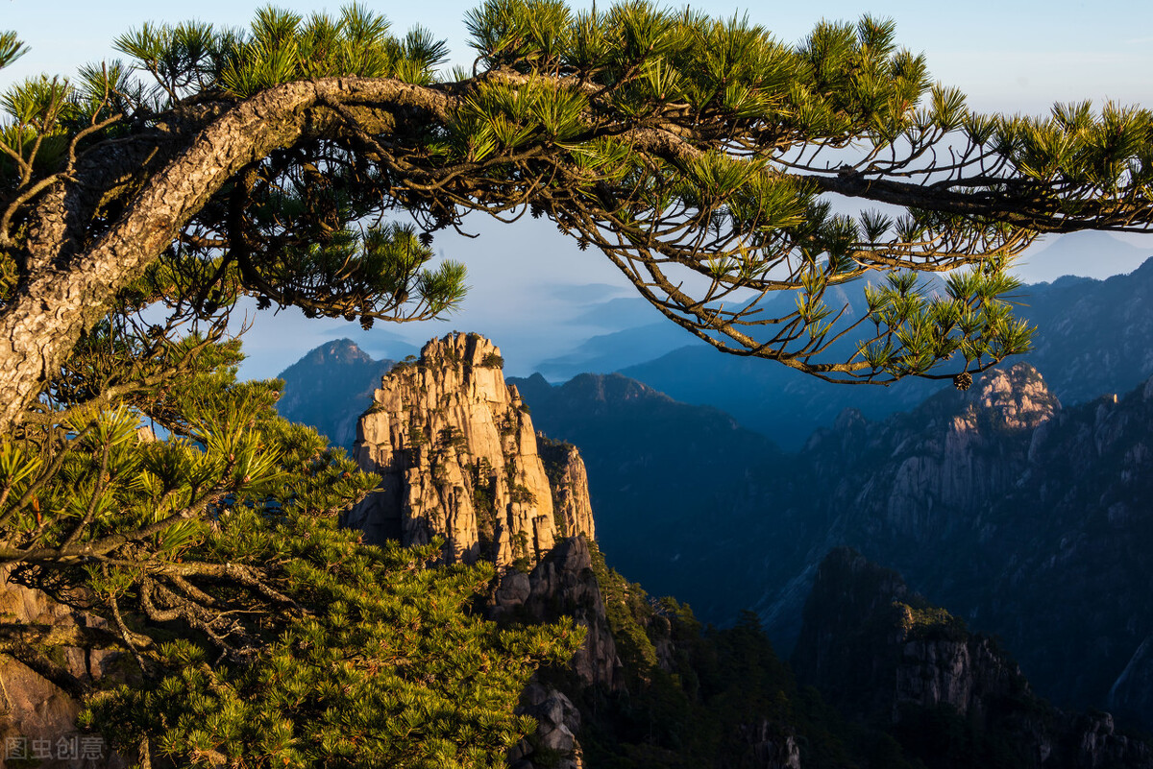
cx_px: 576
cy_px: 384
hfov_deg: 48.4
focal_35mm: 40
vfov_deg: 33.4
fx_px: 1282
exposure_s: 1/20
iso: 100
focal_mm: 40
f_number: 18
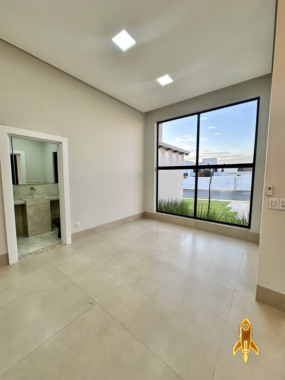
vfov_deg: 102.1
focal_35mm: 14
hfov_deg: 85.7
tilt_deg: -4.4
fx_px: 154
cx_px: 142
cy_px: 190
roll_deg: -0.9
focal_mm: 2.22
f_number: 2.2
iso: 80
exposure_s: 1/120
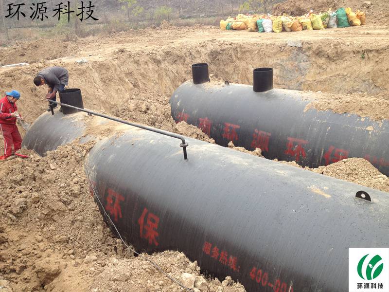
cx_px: 194
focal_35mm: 35
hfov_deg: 52.6
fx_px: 393
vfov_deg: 40.7
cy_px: 146
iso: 64
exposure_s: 1/175
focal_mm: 4.28
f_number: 2.4
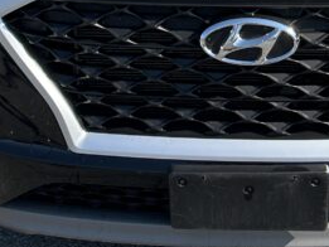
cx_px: 202
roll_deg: -0.5
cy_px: -117
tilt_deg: -14.3
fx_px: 970
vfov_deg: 13.7
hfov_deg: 19.2
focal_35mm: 102
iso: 50
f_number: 1.5
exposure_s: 1/2045
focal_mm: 5.7
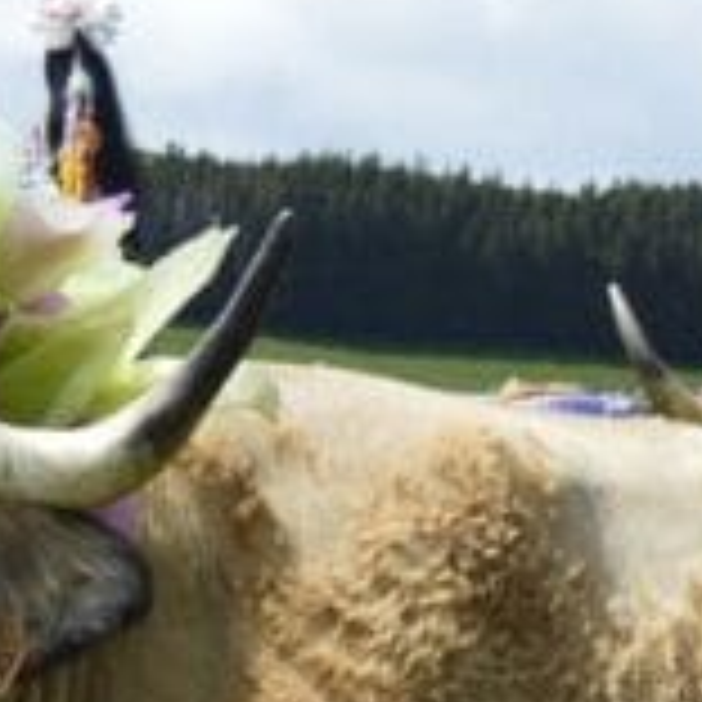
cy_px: 889
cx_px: 333
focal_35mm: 209
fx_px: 4790
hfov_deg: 8.4
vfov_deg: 8.3
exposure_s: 1/800
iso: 200
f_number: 6.3
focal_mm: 25
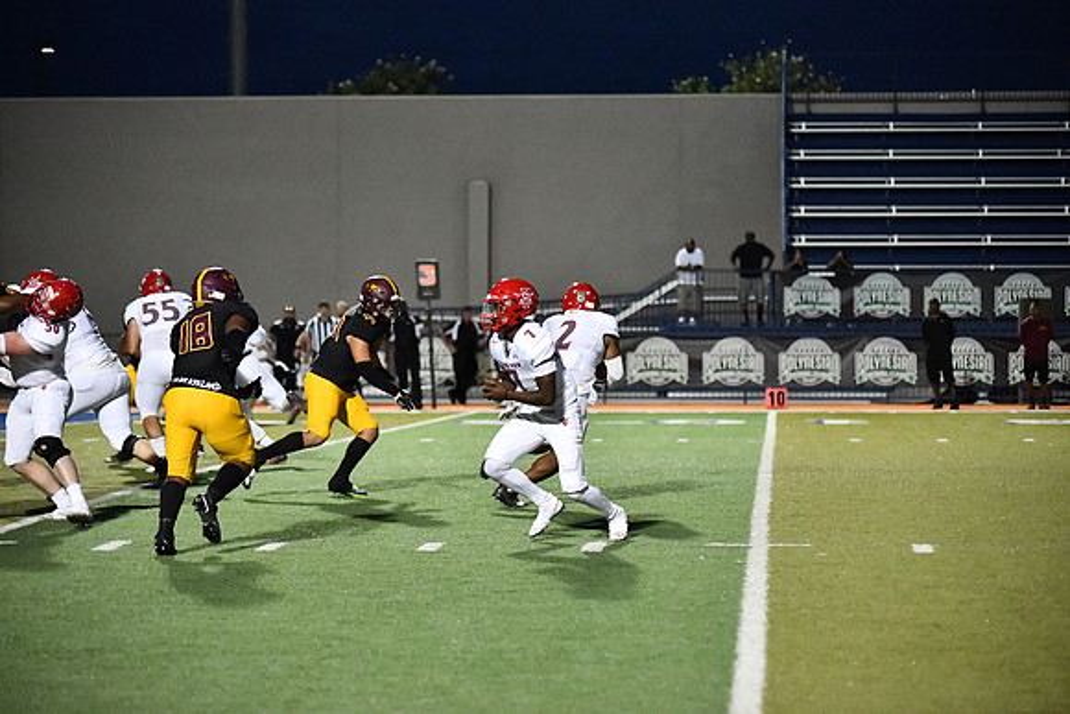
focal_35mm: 112
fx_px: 3330
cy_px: 357
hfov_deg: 18.3
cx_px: 535
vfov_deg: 12.2
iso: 12800
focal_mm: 112
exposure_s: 1/3200
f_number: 2.8
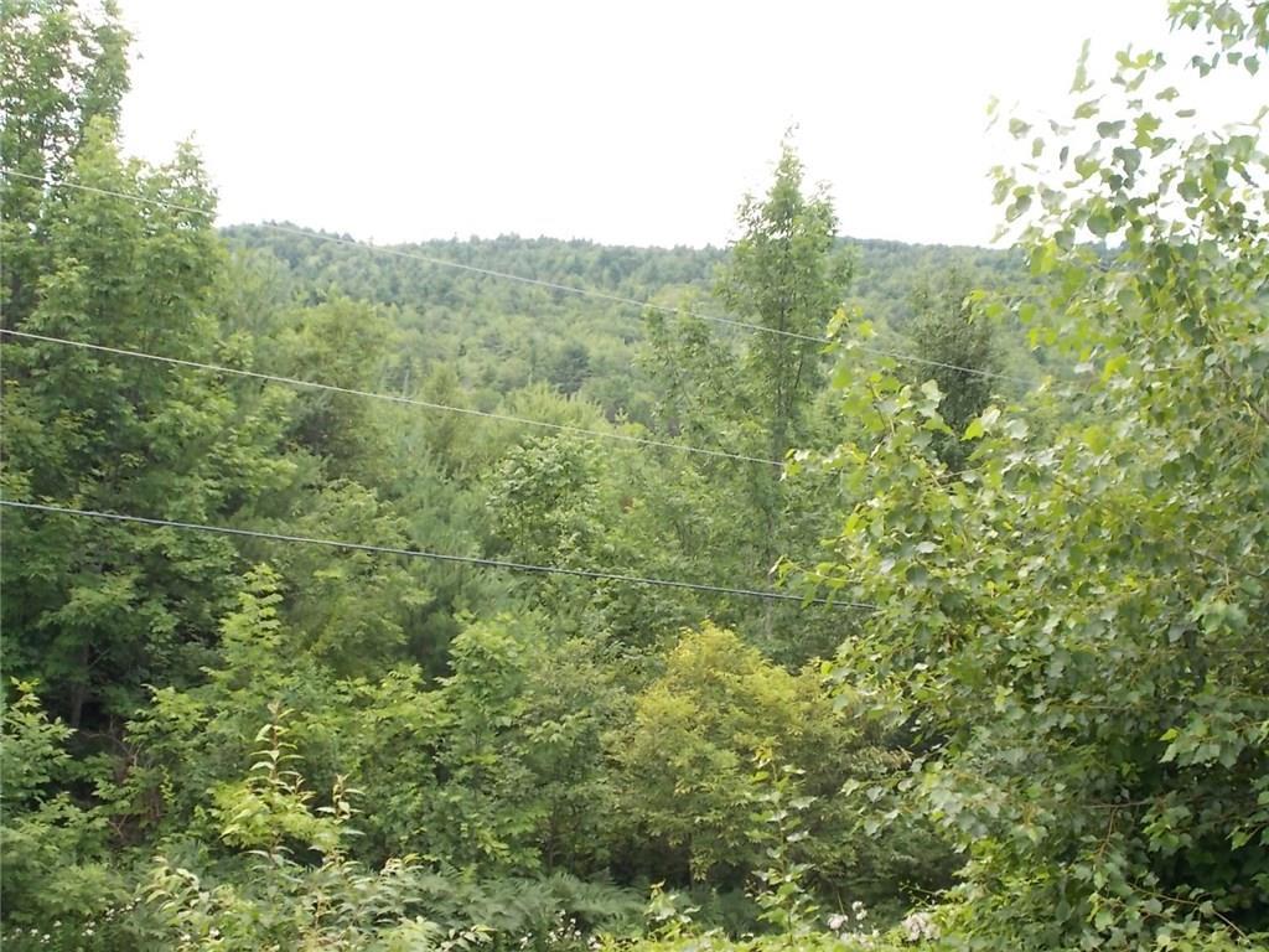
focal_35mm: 50
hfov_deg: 38.2
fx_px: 1833
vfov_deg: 29.1
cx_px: 634
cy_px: 476
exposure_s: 1/80
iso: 80
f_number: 4.5
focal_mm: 9
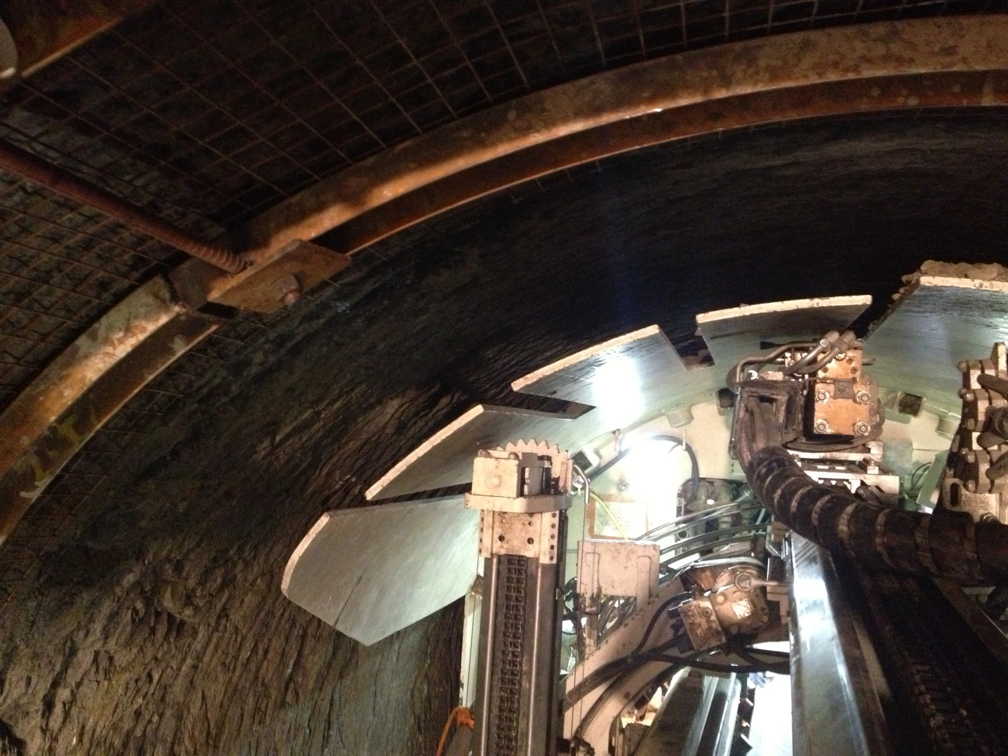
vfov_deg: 40.7
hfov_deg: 52.6
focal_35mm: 35
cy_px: 378
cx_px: 504
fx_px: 1019
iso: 800
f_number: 2.4
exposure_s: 1/15
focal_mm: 4.28
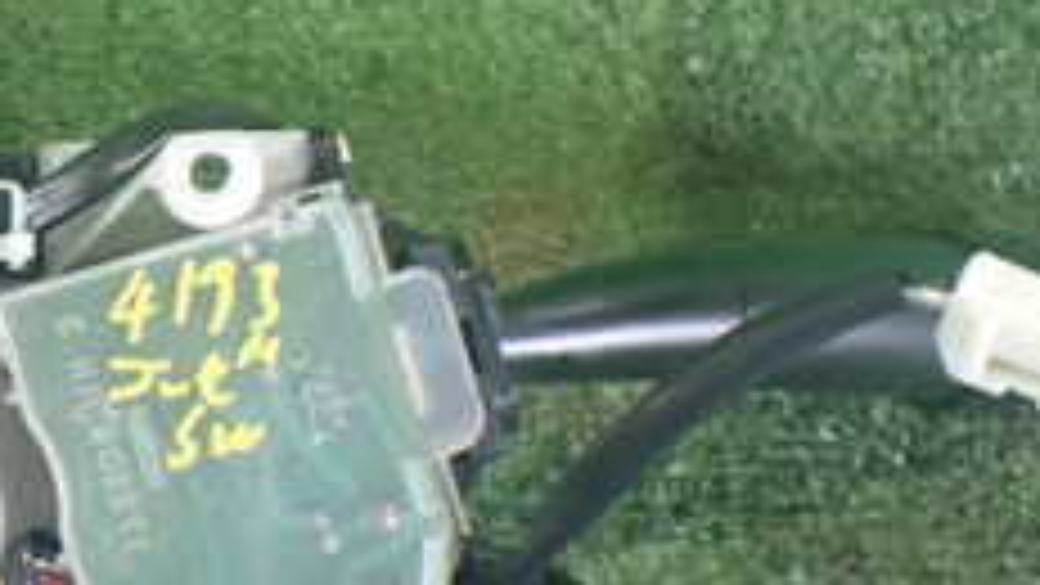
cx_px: -99
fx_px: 2344
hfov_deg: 23.5
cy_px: 306
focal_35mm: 85
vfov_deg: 14.2
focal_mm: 5.4
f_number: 2.3
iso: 800
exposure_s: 1/100
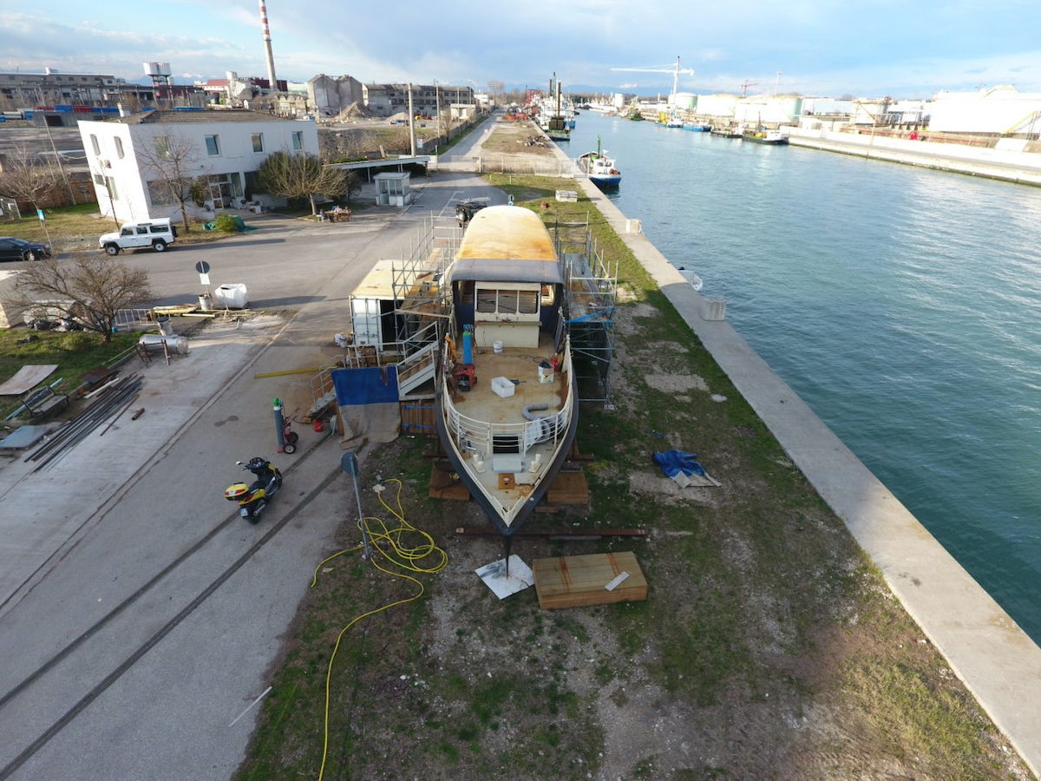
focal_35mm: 20
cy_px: 390
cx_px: 520
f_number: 2.8
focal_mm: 3.61
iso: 100
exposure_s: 1/351
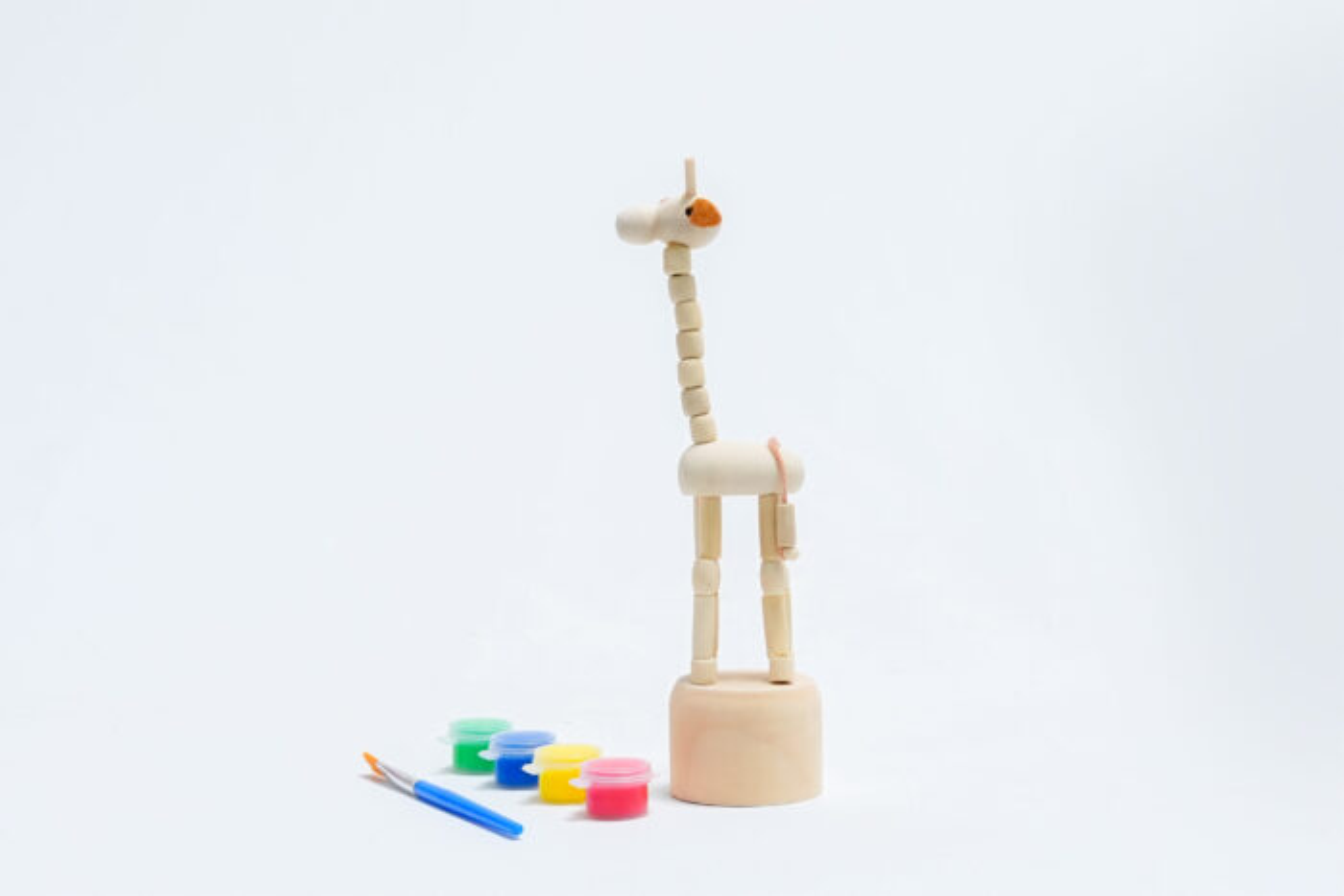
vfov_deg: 18.2
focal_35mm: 75
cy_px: 448
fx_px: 2800
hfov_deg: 27.0
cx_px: 672
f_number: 11
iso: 3200
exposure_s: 1/125
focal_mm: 50
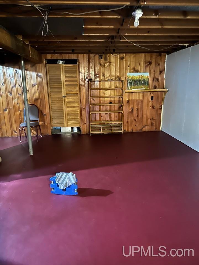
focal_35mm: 24
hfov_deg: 56.8
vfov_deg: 71.6
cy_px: 132
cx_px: 100
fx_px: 184
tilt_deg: -17.0
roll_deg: +3.2
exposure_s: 1/9
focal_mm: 6.86
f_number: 1.78
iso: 1600
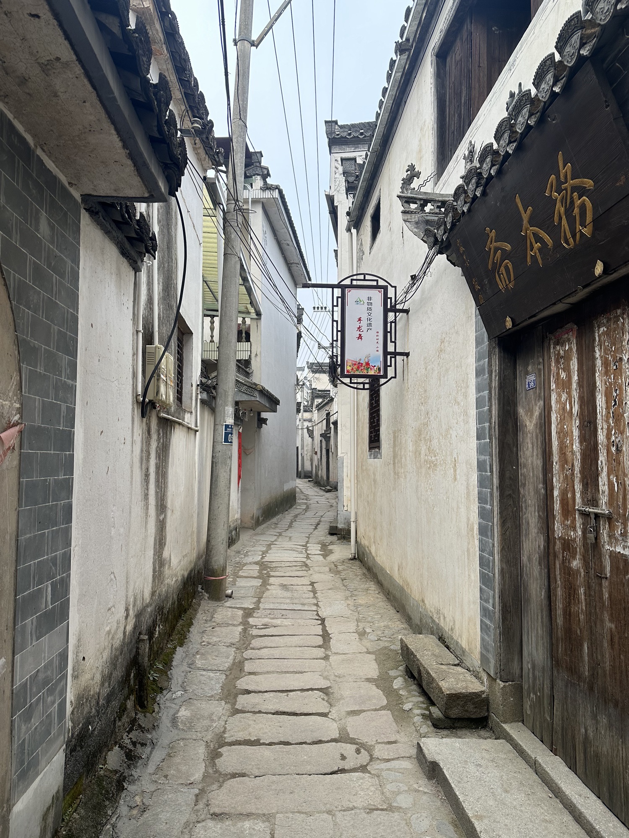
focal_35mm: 24
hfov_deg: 56.8
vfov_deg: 71.6
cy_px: 419
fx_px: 581
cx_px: 314
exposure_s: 1/370
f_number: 1.78
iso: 80
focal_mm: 6.86
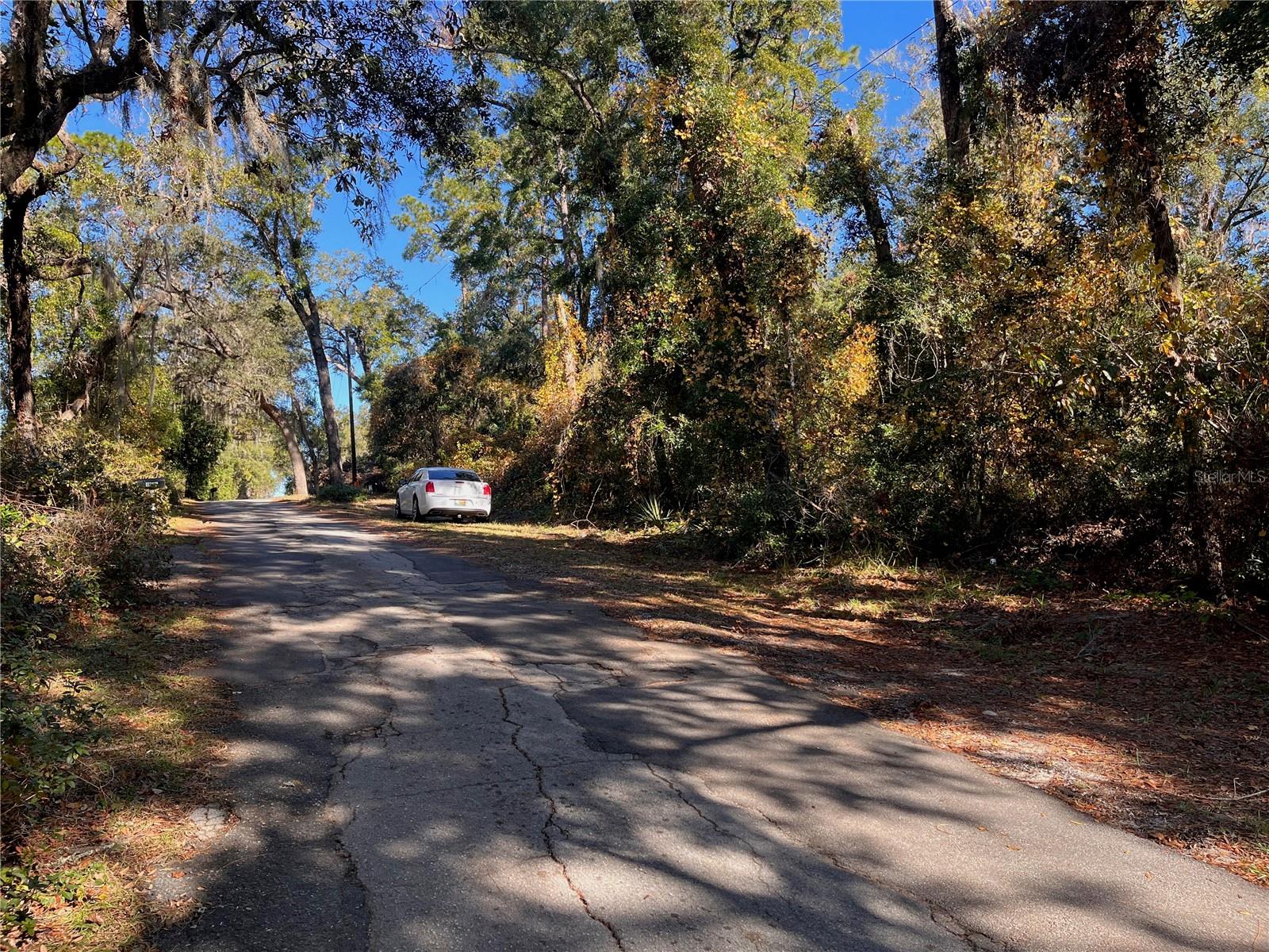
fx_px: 953
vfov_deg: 53.1
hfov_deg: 67.3
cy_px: 476
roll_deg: +2.6
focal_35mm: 26
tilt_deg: +2.7
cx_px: 634
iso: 50
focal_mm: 5.1
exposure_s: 1/467
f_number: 1.6
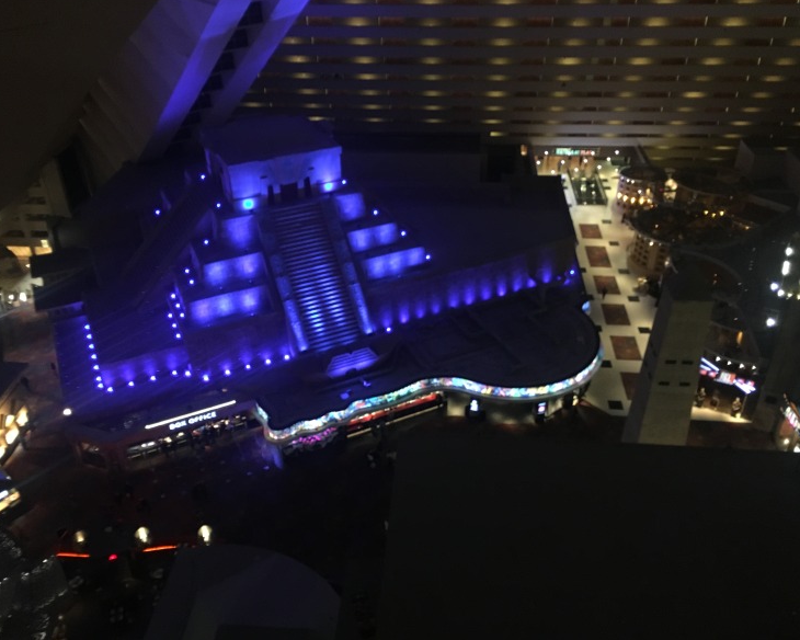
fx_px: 734
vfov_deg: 47.1
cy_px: 313
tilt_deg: -33.0
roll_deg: +2.0
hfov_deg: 57.2
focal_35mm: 31
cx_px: 398
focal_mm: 4.15
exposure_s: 1/15
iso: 200
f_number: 2.2
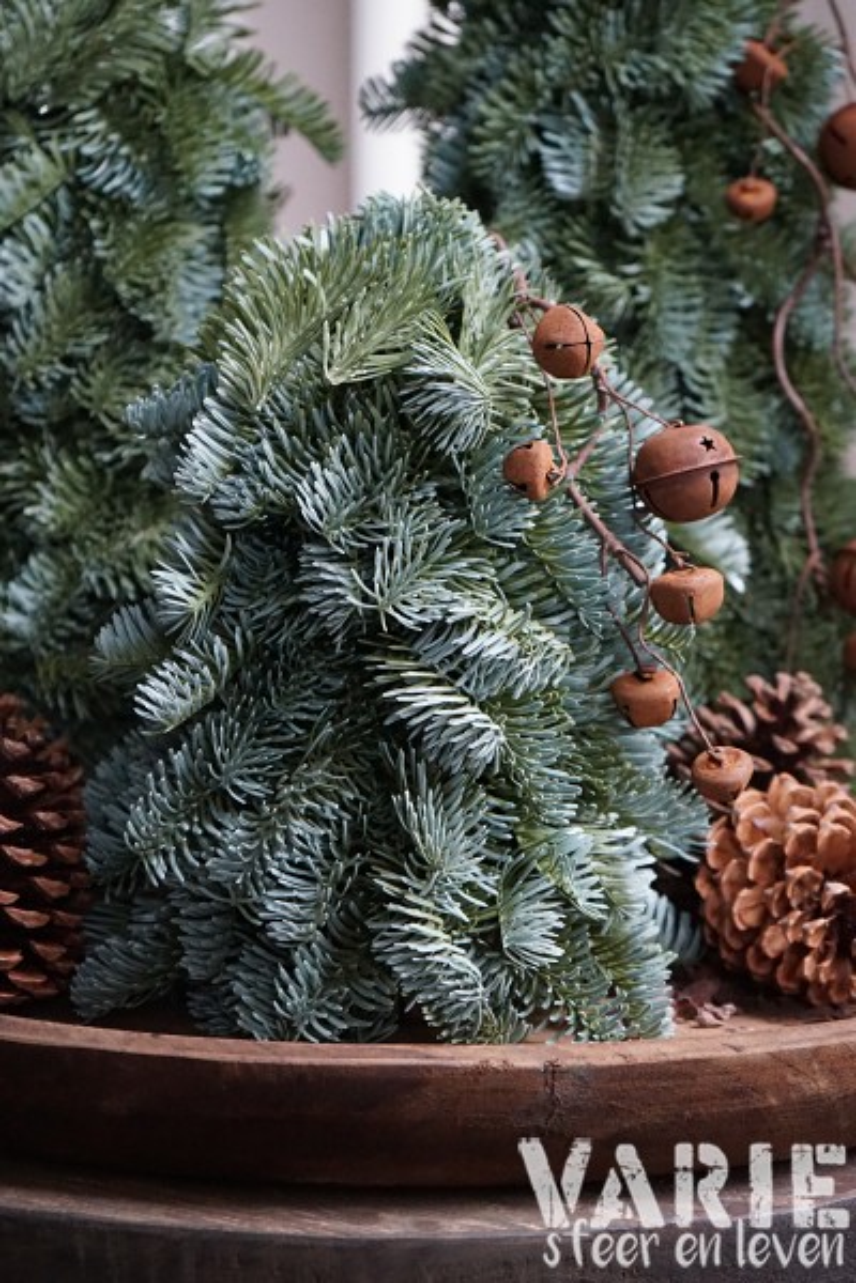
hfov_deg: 24.6
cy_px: 642
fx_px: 1962
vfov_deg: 36.2
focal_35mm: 55
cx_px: 428
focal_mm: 55
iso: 6400
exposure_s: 1/160
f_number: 5
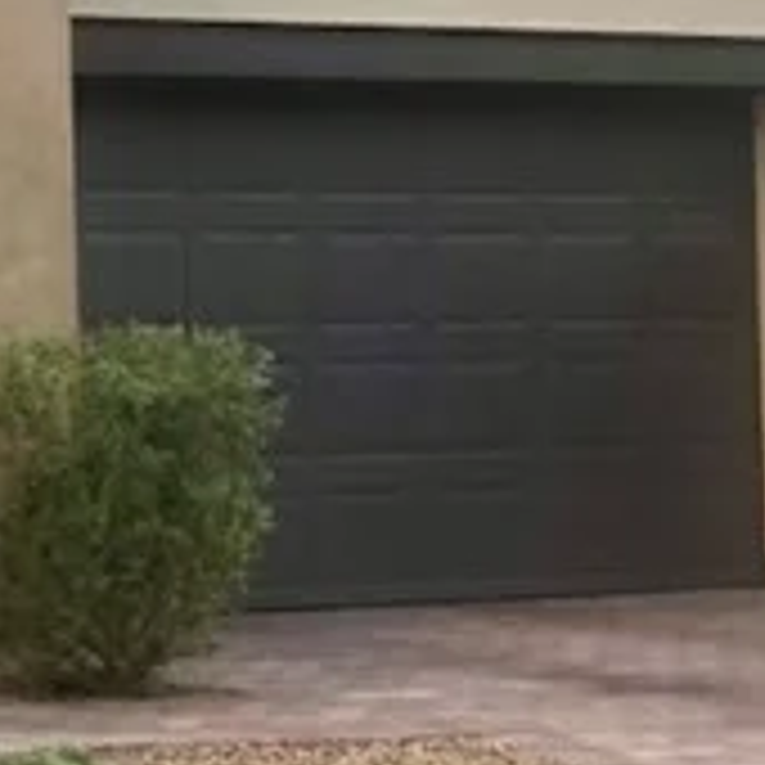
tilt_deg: +3.0
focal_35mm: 149
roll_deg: +1.6
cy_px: 306
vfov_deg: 11.7
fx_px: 3725
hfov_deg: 10.9
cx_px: -652
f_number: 1.8
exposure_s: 1/120
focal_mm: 3.99
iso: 40
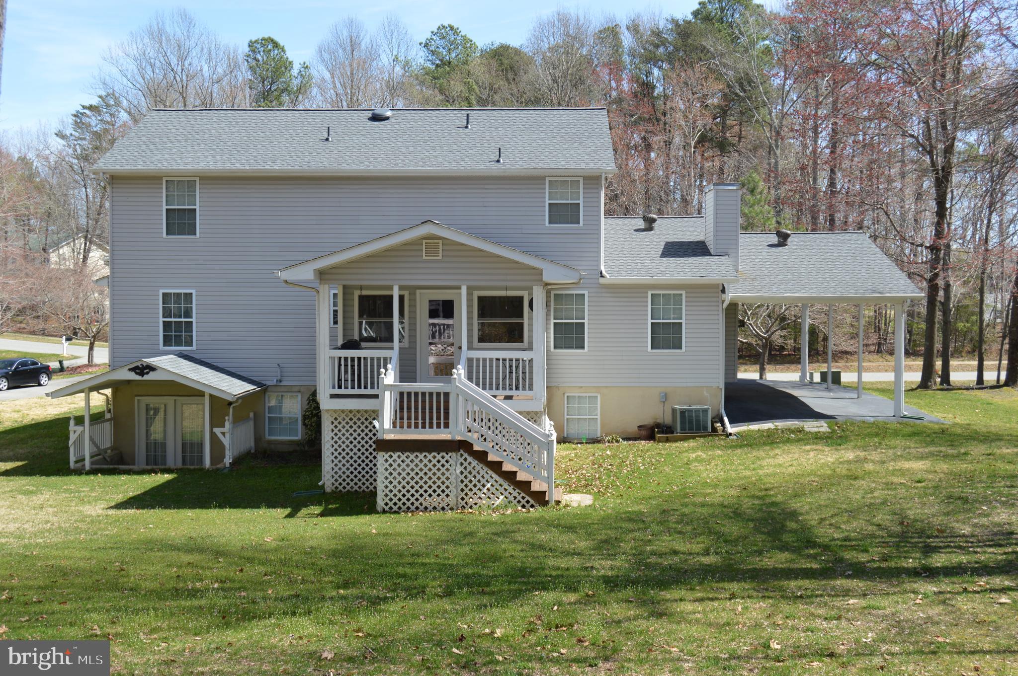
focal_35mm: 39
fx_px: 1102
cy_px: 338
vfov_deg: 34.1
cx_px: 509
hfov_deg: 49.6
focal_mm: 26
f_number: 7.1
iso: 100
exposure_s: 1/200
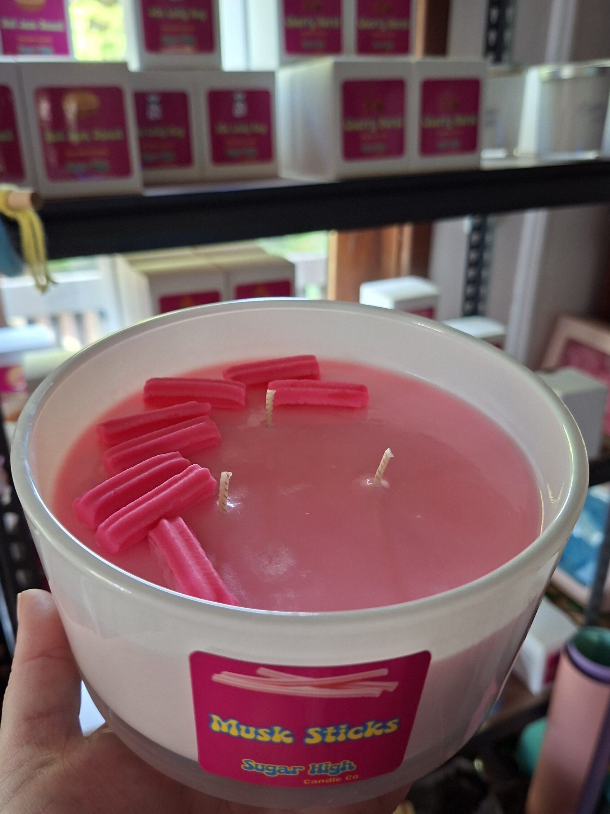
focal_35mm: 26
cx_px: 286
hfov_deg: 53.0
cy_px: 437
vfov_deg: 67.2
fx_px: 611
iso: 250
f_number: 1.8
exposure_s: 1/33
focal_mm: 5.54
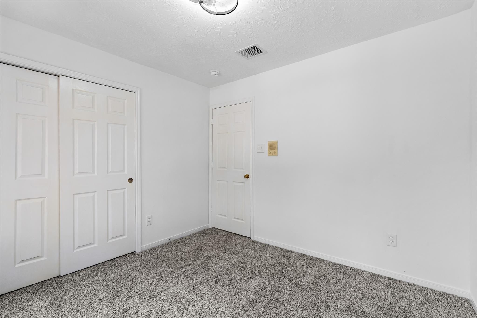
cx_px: 238
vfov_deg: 73.7
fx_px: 212
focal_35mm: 16
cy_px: 159
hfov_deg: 96.7
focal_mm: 16
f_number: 9
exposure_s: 1/1.25
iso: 200
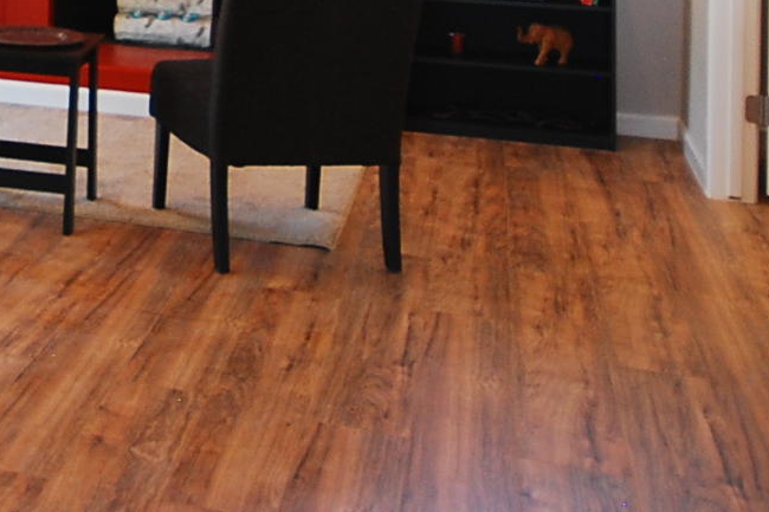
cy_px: -235
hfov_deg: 26.9
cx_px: -131
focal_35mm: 67
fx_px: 1431
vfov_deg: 18.2
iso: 200
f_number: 4
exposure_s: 1/30
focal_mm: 10
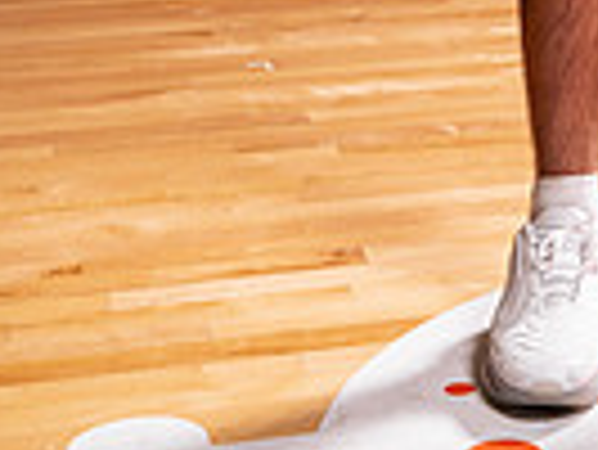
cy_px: -554
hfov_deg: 15.1
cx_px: 661
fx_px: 2196
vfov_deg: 10.4
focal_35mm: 127
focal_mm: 39
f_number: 6.3
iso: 100
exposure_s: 1/125
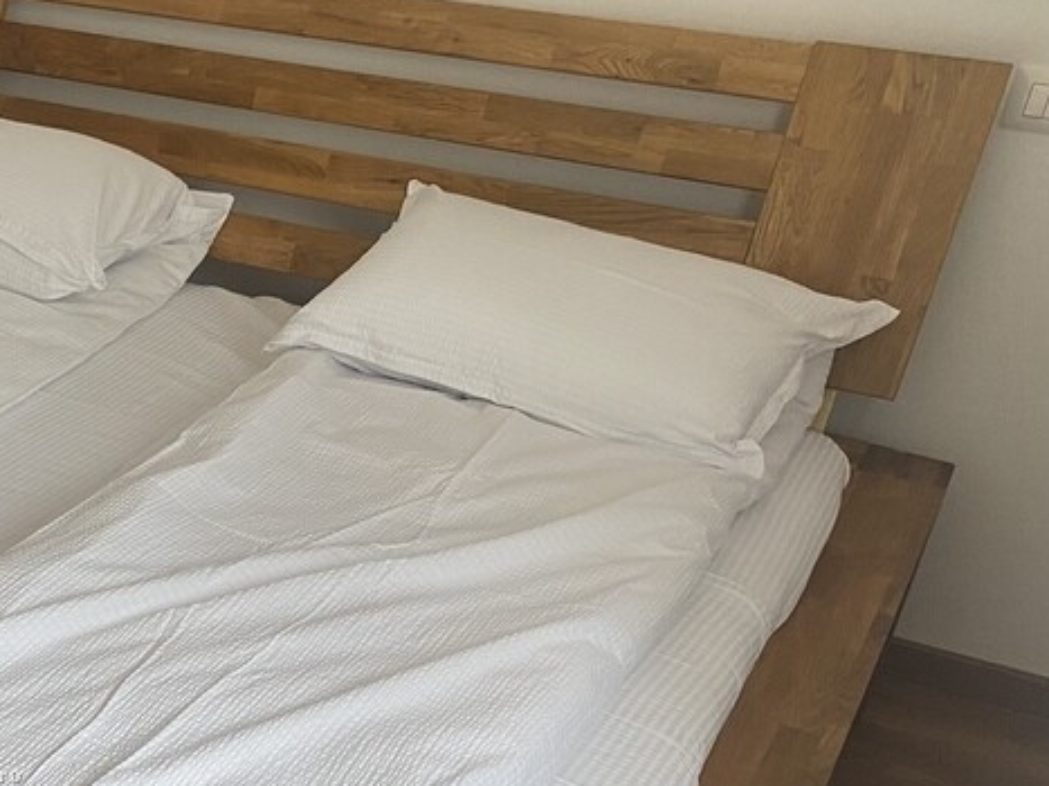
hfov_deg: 30.5
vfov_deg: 24.9
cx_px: -81
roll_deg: -1.3
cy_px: 710
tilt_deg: -32.4
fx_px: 1727
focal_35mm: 57
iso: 64
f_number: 1.8
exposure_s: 1/50
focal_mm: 4.25
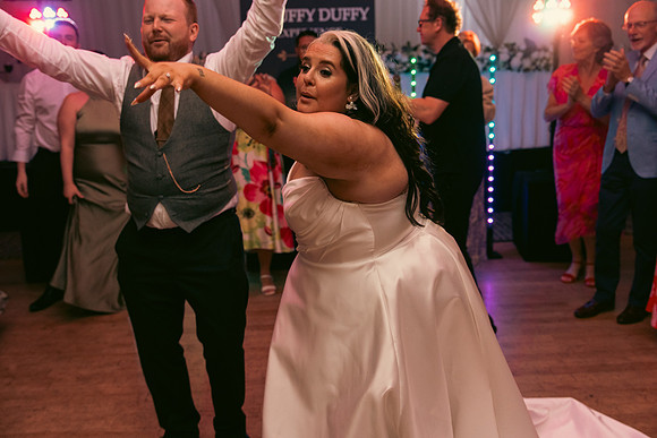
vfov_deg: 35.1
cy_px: 219
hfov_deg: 50.7
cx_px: 328
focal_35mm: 38
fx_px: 694
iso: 2500
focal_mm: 38
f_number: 3.5
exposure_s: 1/160
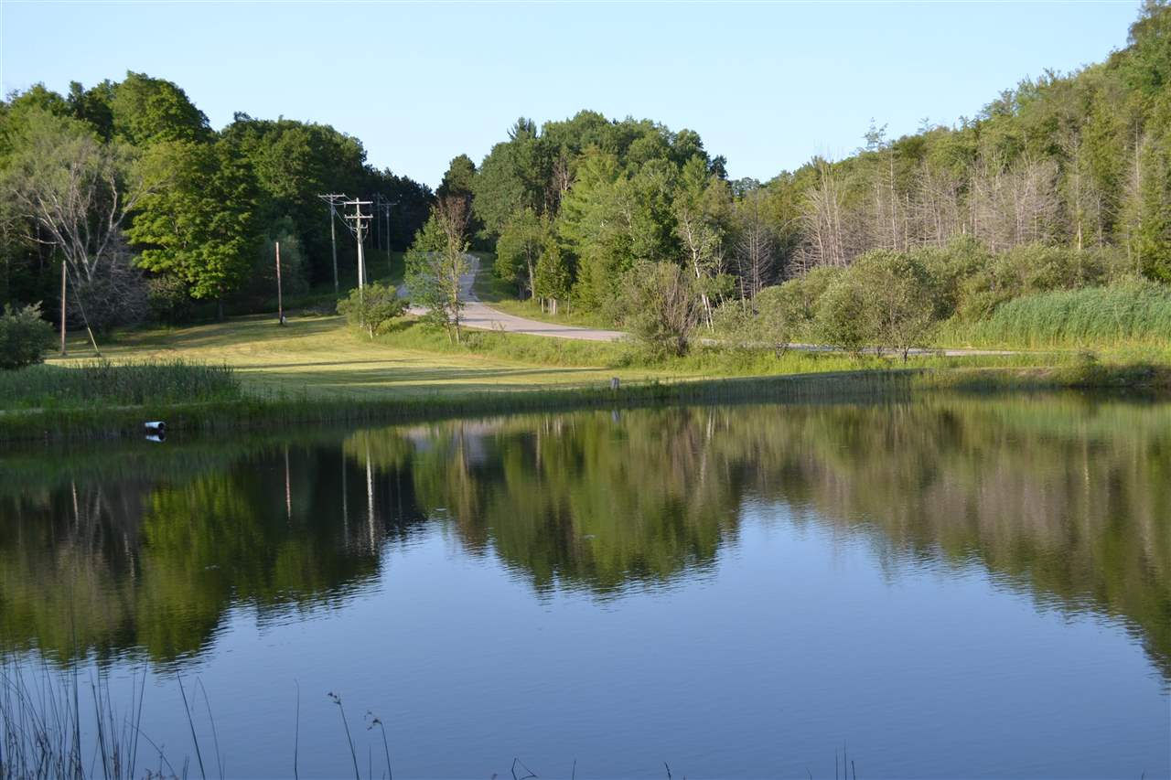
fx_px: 1561
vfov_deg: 28.1
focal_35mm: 48
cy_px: 390
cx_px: 586
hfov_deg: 41.1
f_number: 6.3
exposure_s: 1/160
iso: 100
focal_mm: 32
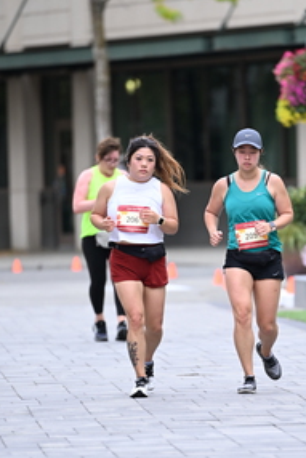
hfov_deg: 3.6
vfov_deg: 5.4
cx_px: 222
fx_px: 4902
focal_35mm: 385
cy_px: 240
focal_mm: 200
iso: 640
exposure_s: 1/1600
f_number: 2.8
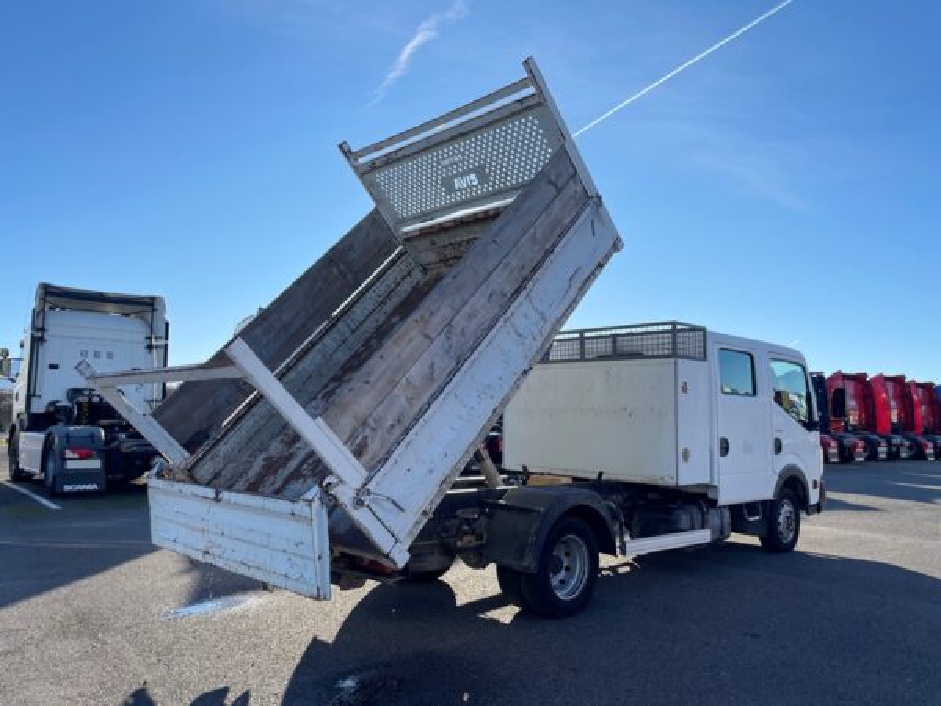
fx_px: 707
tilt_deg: +5.6
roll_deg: -1.2
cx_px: 470
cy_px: 353
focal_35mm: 26
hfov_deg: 67.3
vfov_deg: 53.1
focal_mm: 4.2
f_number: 1.6
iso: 32
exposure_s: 1/2817
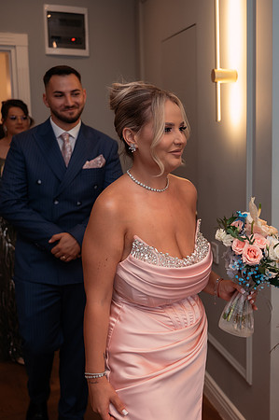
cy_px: 207
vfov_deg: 40.3
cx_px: 223
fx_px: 572
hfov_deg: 26.9
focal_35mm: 49
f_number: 2.8
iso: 1000
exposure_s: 1/200
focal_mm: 32
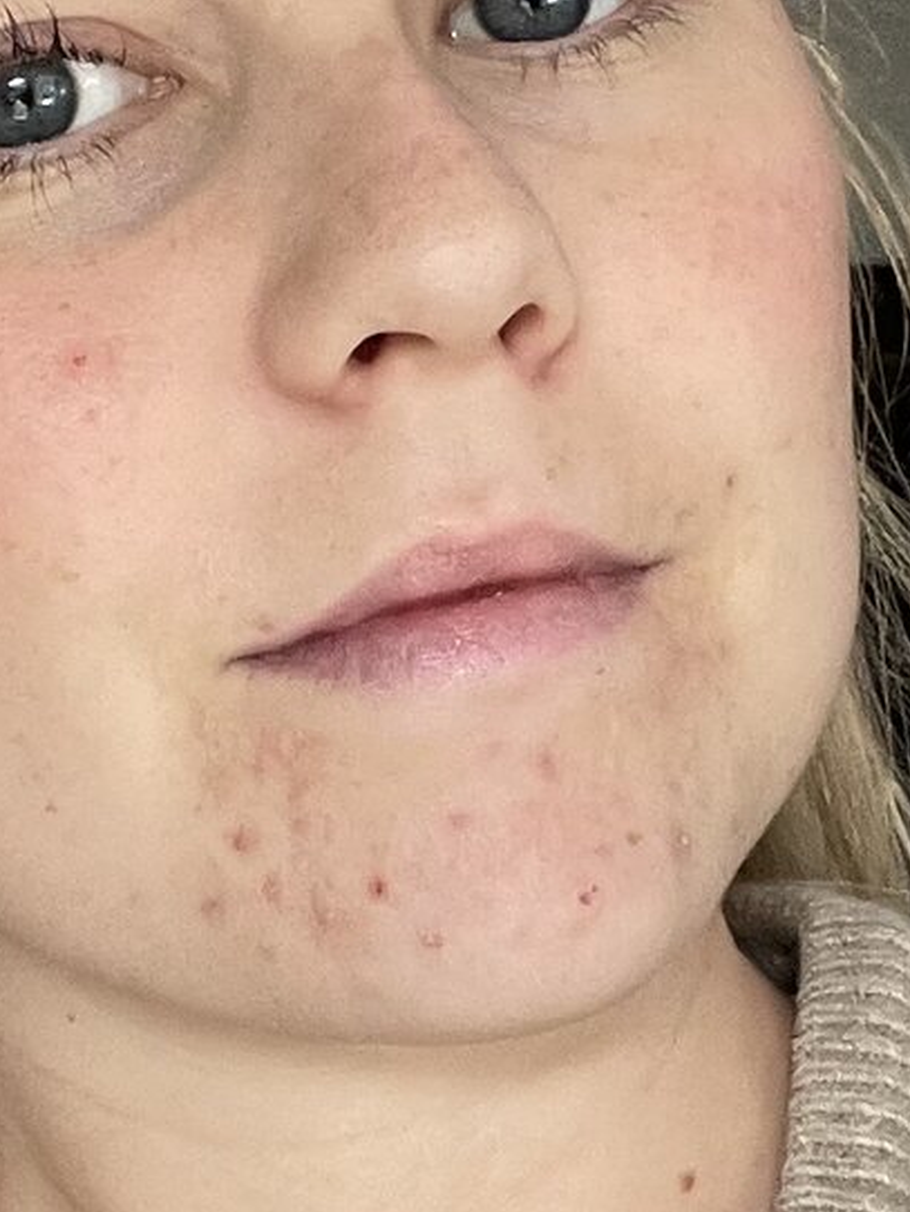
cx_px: 595
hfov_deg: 12.6
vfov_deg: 16.7
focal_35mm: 118
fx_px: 4133
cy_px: 486
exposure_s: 1/60
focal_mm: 2.71
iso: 160
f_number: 2.2
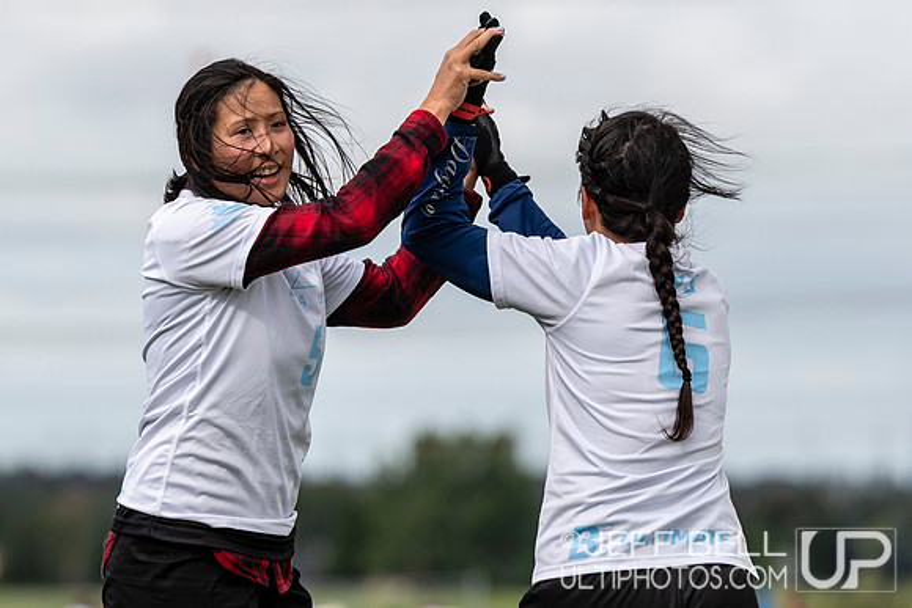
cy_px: 239
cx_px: 306
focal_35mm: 453
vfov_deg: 3.0
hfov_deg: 4.5
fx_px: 11491
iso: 110
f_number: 4
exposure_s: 1/1250
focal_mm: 200
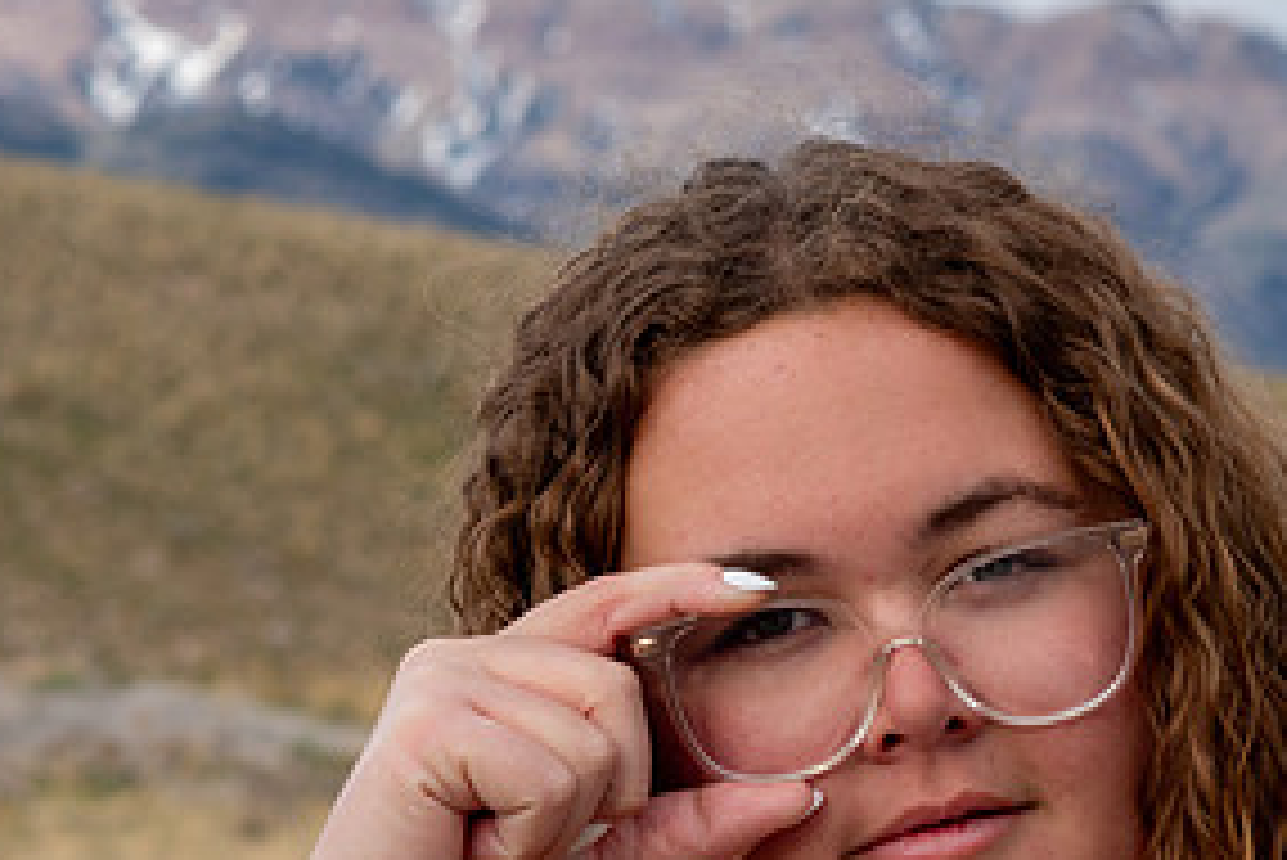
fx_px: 9264
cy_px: 570
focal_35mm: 259
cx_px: 806
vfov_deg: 5.3
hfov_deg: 7.9
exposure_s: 1/80
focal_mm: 85
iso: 200
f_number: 11
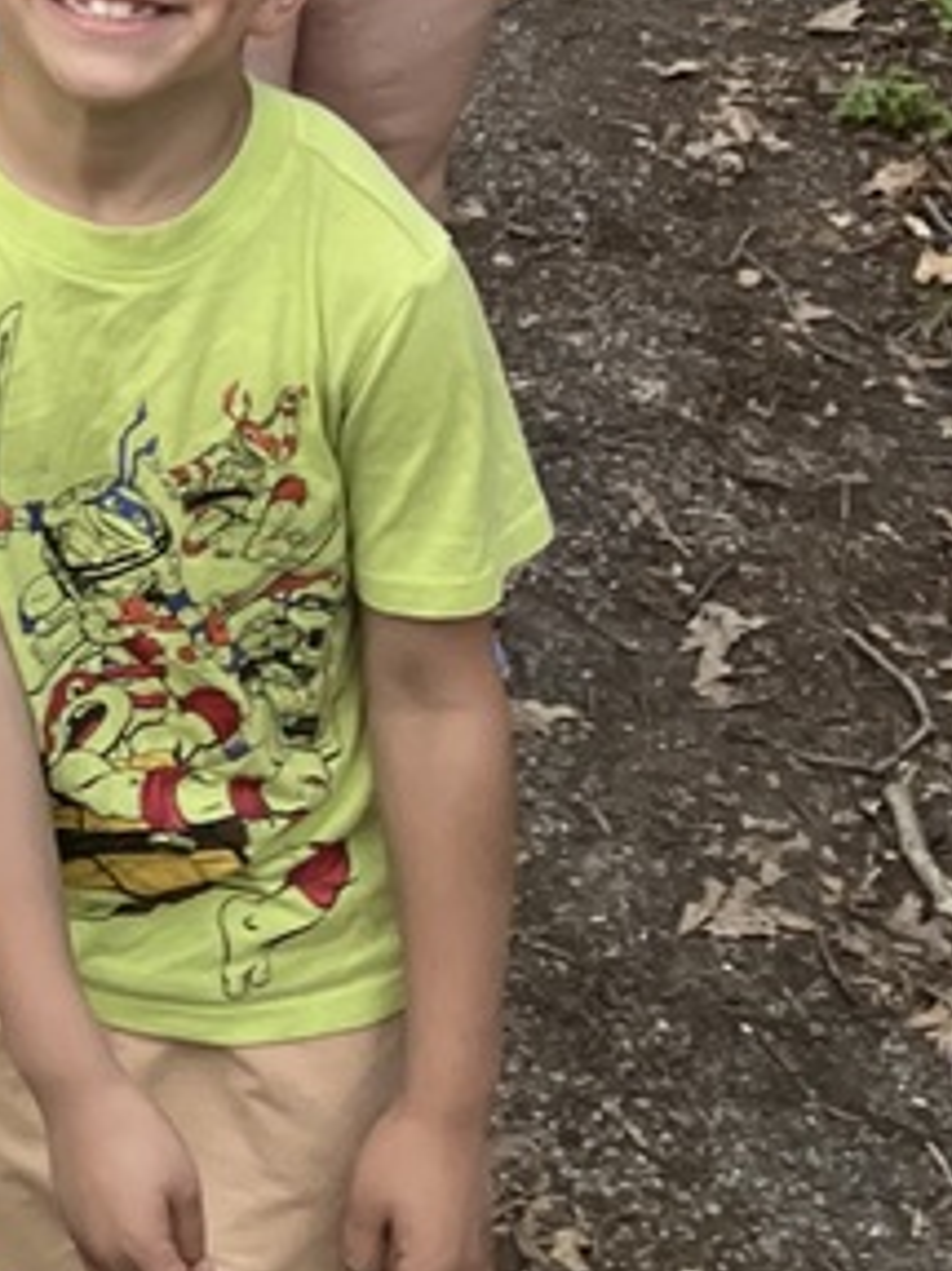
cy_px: -766
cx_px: -686
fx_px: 3009
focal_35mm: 82
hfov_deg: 15.7
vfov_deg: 19.8
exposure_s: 1/145
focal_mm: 2.71
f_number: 2.2
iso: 25
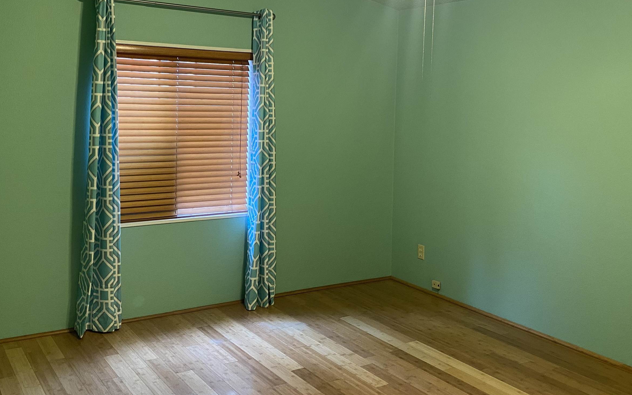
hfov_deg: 53.8
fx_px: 620
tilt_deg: -1.2
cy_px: 122
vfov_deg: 34.9
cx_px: 268
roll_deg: -2.2
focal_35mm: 36
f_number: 1.8
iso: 200
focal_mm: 4.25
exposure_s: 1/60
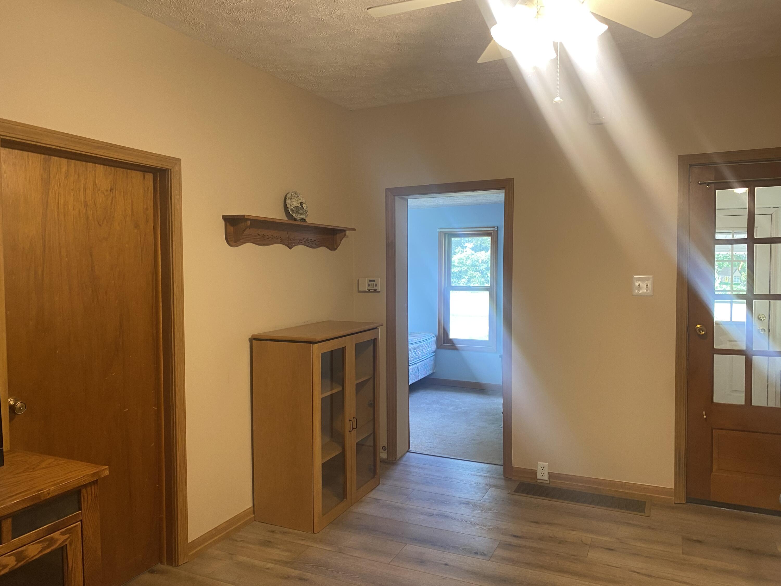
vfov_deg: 53.1
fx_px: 587
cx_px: 390
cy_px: 293
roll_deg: -0.2
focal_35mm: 26
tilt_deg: -3.9
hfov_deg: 67.3
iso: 100
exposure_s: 1/60
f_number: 1.8
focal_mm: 4.25
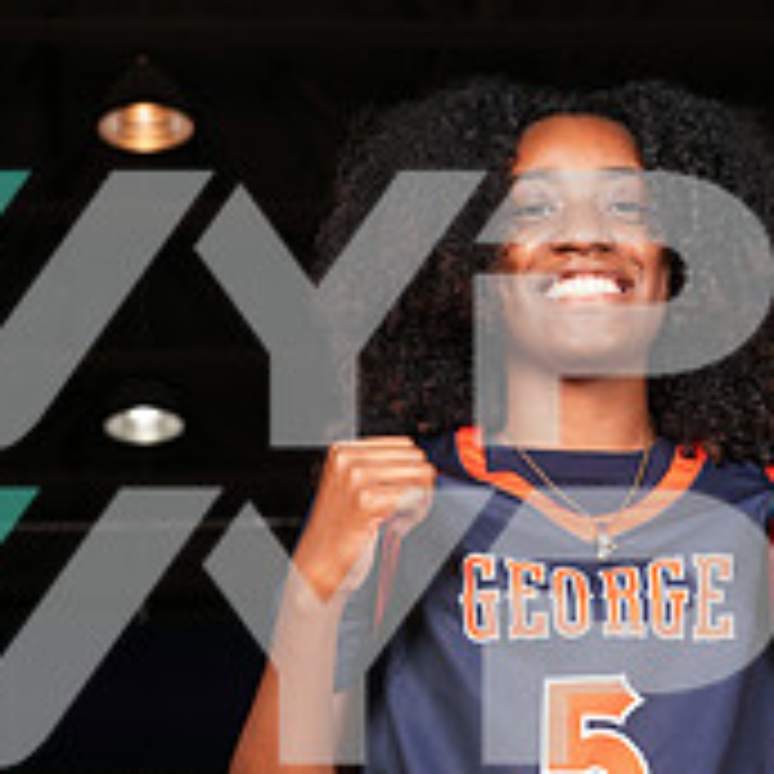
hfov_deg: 13.3
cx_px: 432
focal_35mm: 131
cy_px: 630
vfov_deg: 13.3
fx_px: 3314
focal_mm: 59
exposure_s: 1/200
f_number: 6.3
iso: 400
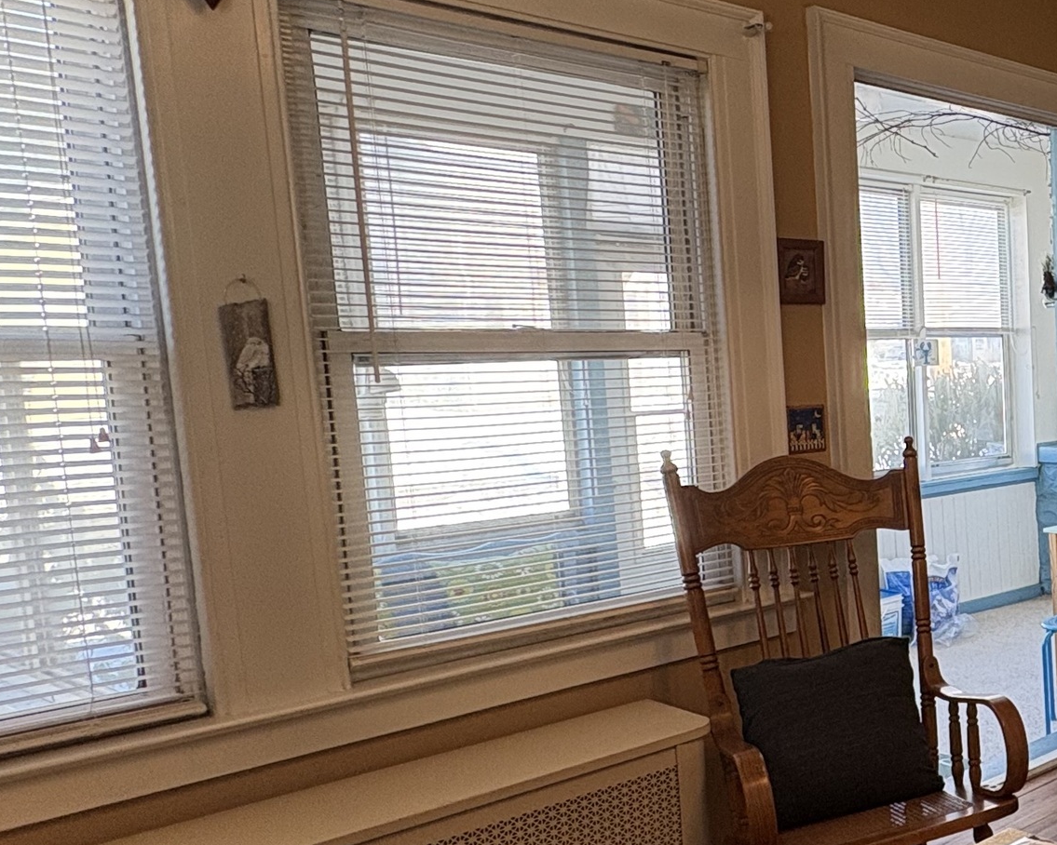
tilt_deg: -6.1
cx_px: 1330
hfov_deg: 35.7
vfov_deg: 40.1
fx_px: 1157
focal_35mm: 37
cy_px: 457
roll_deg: +0.4
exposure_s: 1/120
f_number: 2.2
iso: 160
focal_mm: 2.22
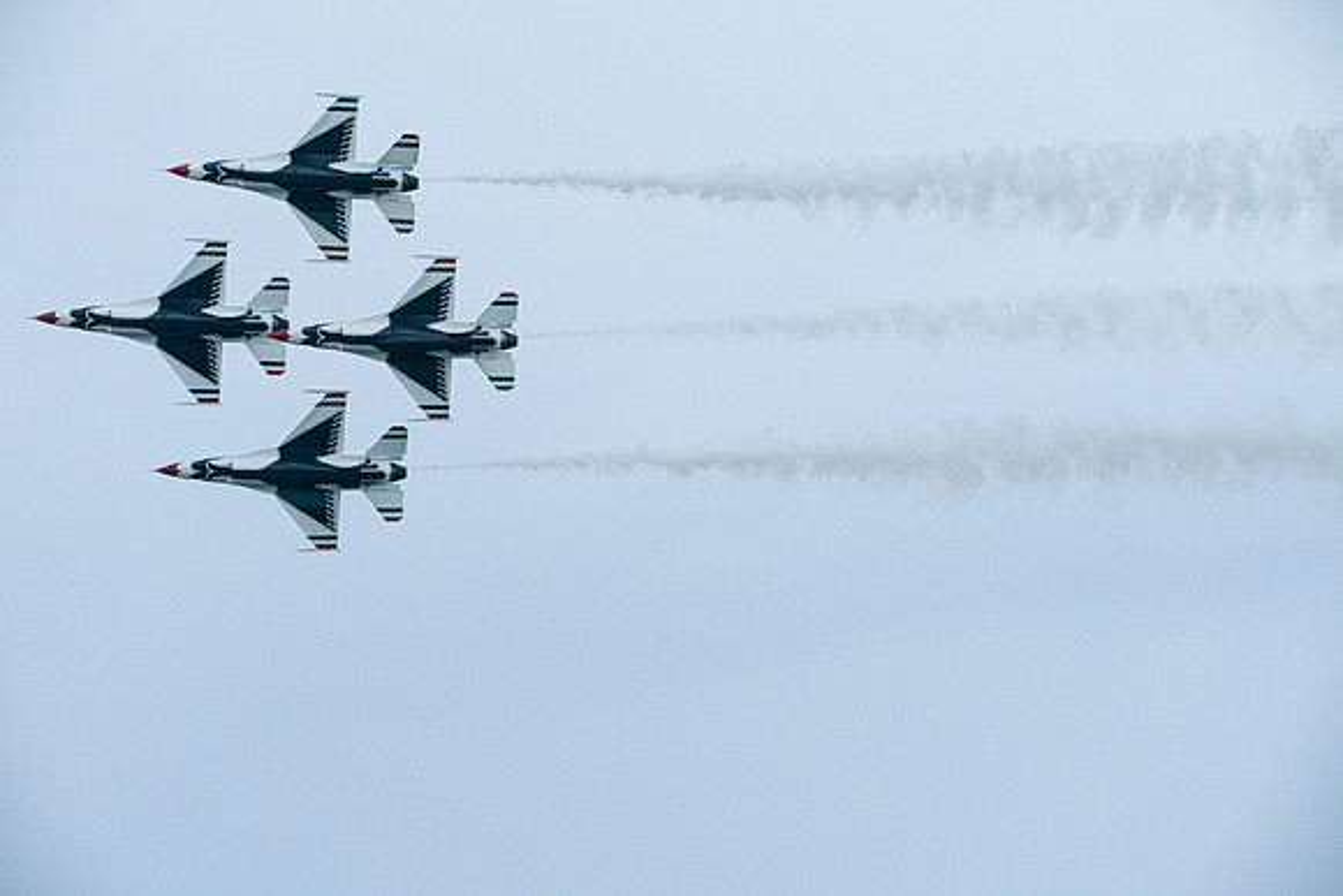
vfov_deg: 3.4
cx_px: 672
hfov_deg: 5.2
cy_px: 448
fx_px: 14925
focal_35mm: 400
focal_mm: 400
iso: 640
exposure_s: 1/1600
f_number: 25
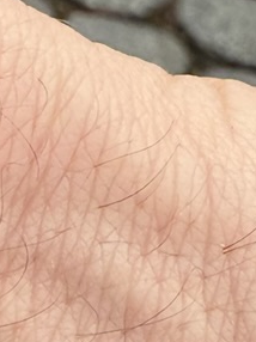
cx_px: -372
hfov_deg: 8.1
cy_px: 53
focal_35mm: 168
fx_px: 1659
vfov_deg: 11.7
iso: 50
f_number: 2.2
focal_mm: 2.22
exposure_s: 1/416
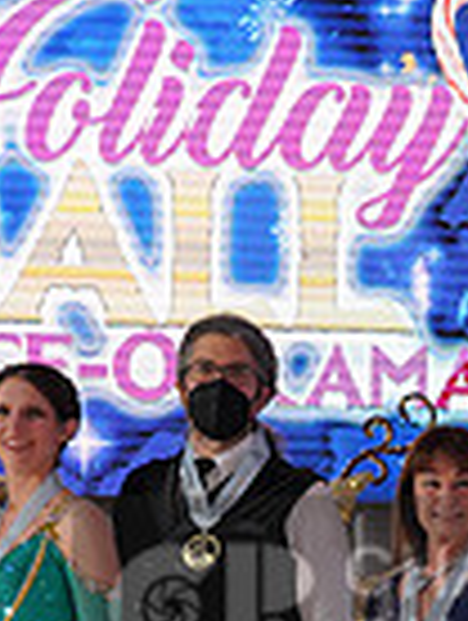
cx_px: 562
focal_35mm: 121
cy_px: 614
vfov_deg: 16.0
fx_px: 2174
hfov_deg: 12.0
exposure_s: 1/200
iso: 1250
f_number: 5.6
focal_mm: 30
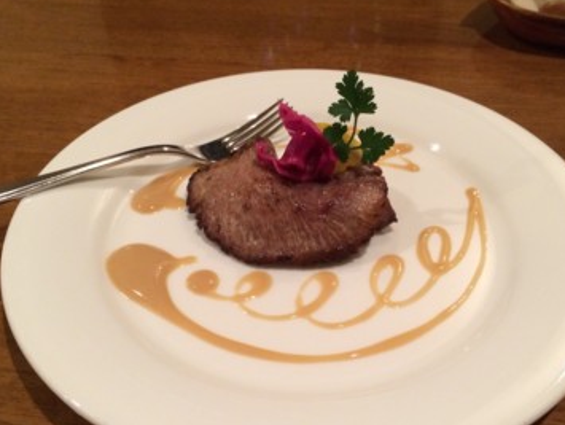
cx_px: 294
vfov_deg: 37.6
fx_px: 621
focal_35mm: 38
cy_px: 264
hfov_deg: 48.9
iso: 320
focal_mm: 4.12
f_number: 2.2
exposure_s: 1/30
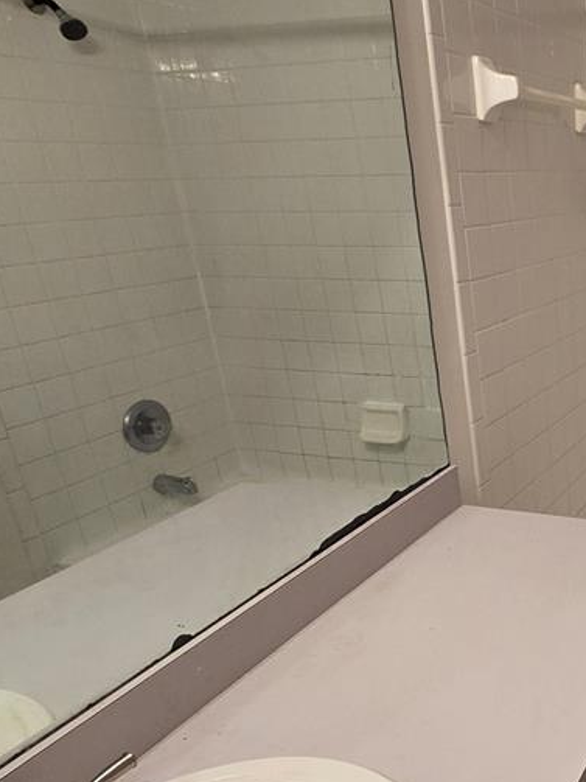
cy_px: 456
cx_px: 668
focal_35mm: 31
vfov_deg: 58.0
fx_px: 700
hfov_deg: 37.0
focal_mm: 2.2
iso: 160
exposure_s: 1/60
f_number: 2.2
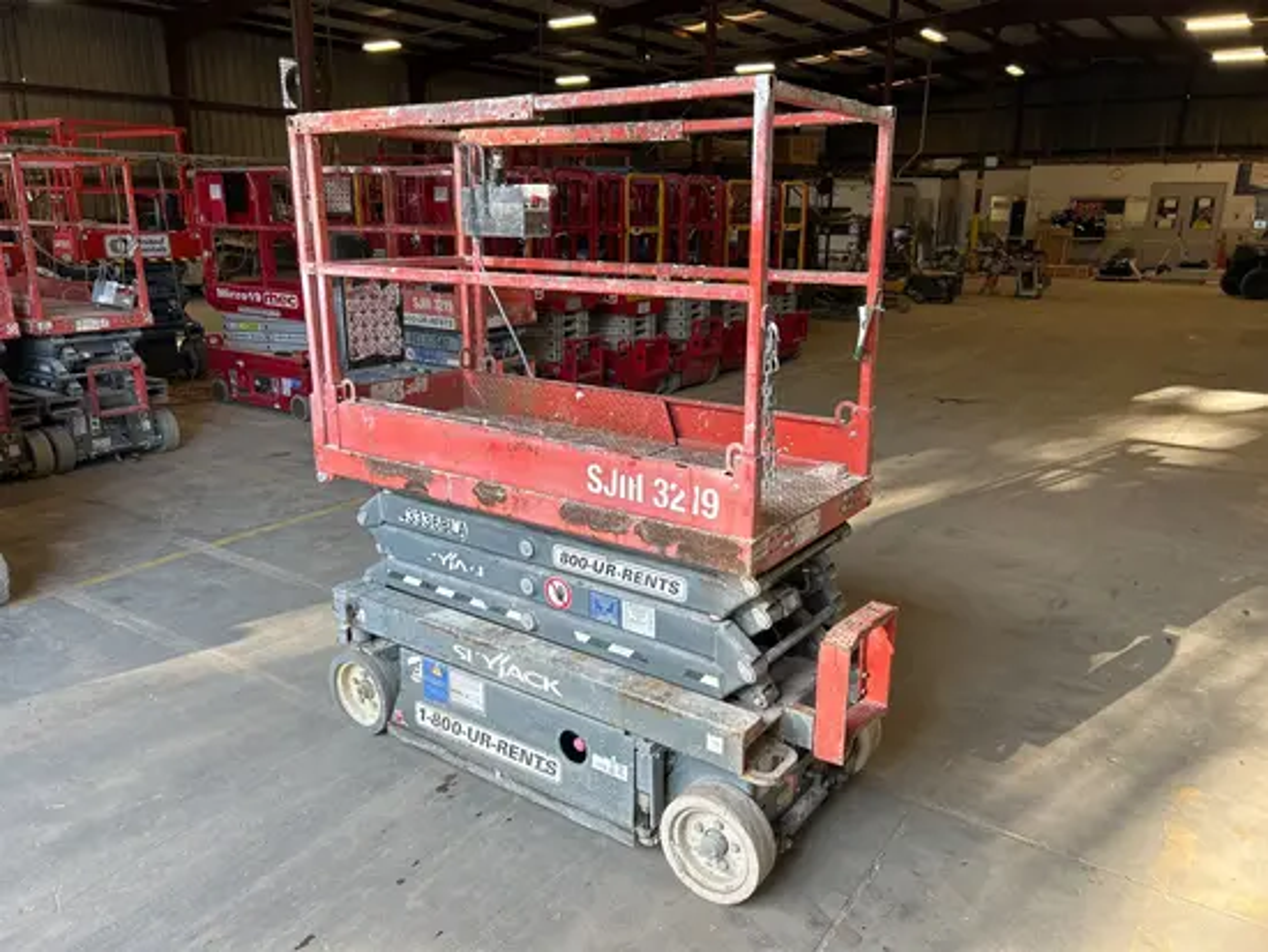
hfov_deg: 67.3
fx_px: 953
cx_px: 634
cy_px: 476
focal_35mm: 26
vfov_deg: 53.1
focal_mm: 5.7
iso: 40
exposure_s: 1/120
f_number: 1.5
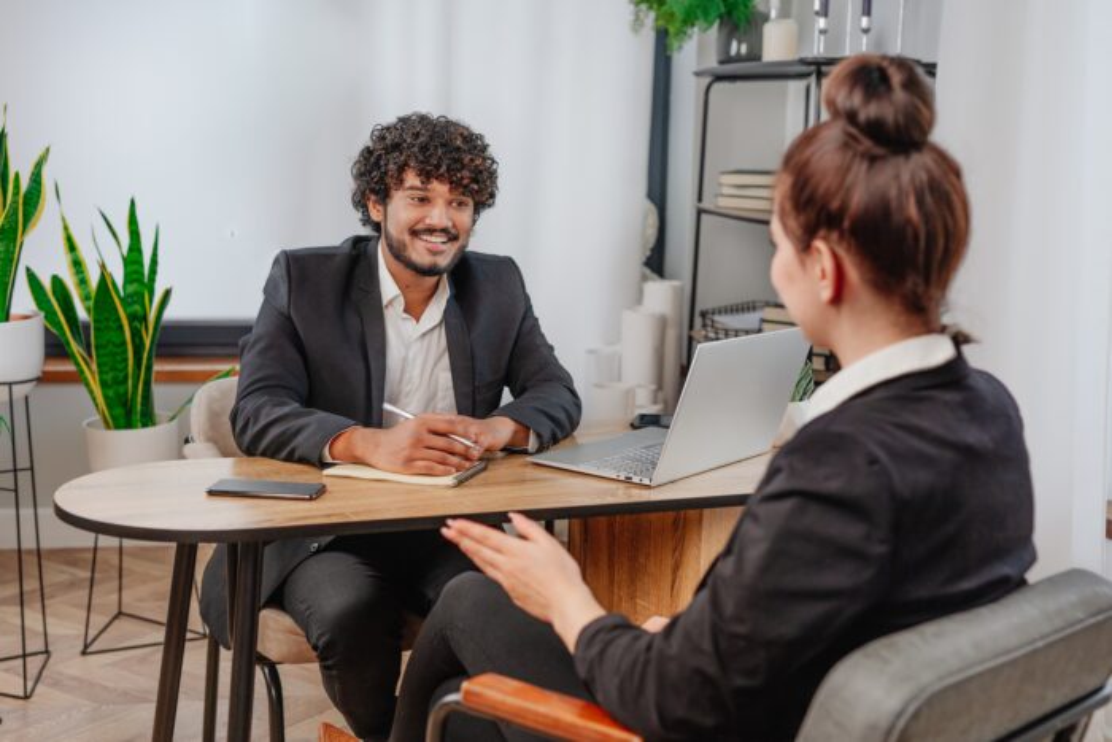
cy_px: 371
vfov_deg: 27.0
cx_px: 556
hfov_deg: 39.6
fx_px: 1545
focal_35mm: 50
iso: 200
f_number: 3.2
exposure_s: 1/250
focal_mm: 50
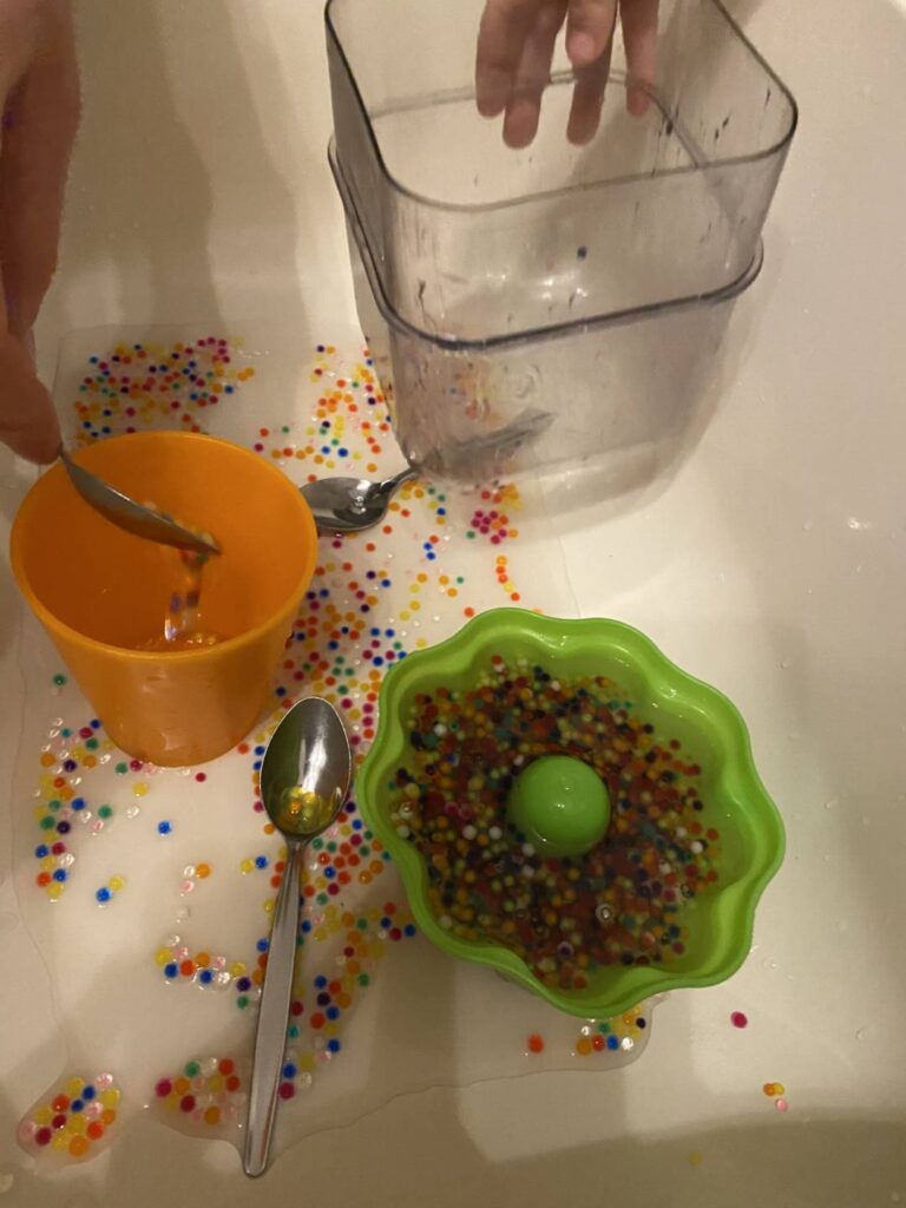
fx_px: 907
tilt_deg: -53.6
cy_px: 604
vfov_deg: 67.3
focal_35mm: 26
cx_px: 453
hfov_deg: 53.1
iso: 500
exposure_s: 1/33
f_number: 1.8
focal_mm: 4.25
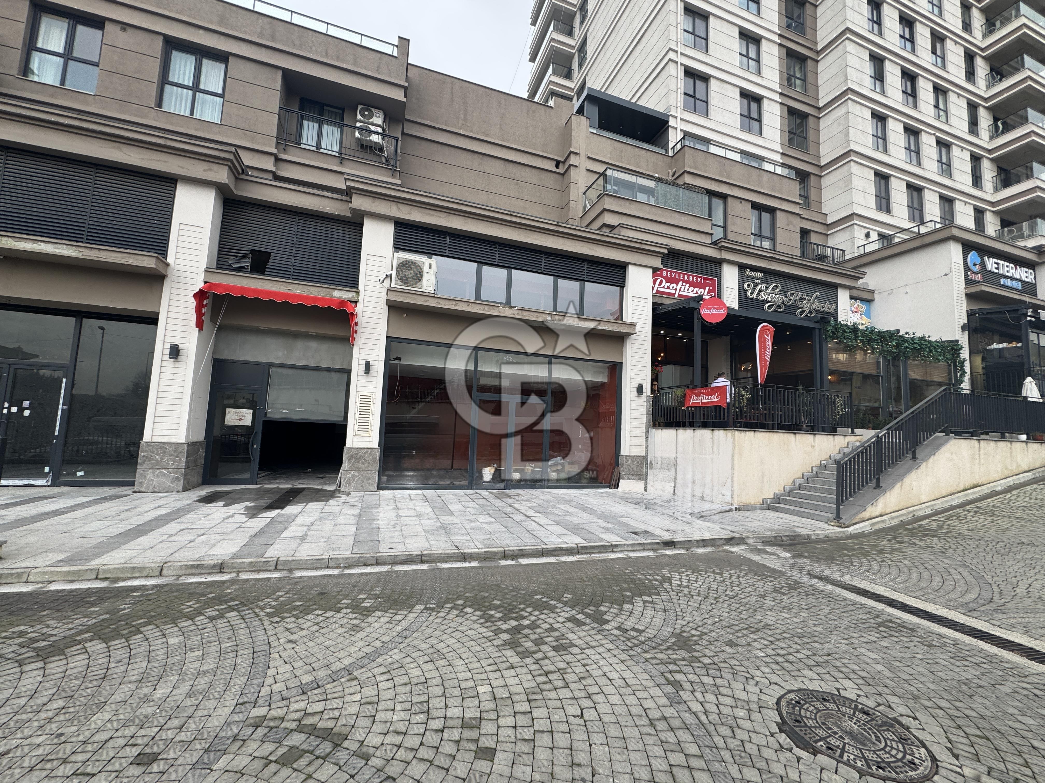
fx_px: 423
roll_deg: -2.4
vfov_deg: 85.7
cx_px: 522
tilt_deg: +5.0
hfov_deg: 102.1
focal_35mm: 14
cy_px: 392
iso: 40
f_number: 2.2
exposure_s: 1/208
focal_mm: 2.22
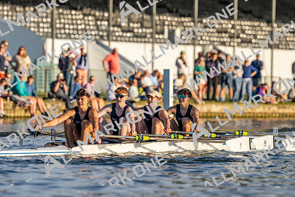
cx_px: 148
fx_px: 3688
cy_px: 98
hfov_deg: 4.6
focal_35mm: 450
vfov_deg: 3.1
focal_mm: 300
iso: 250
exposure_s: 1/2500
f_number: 4
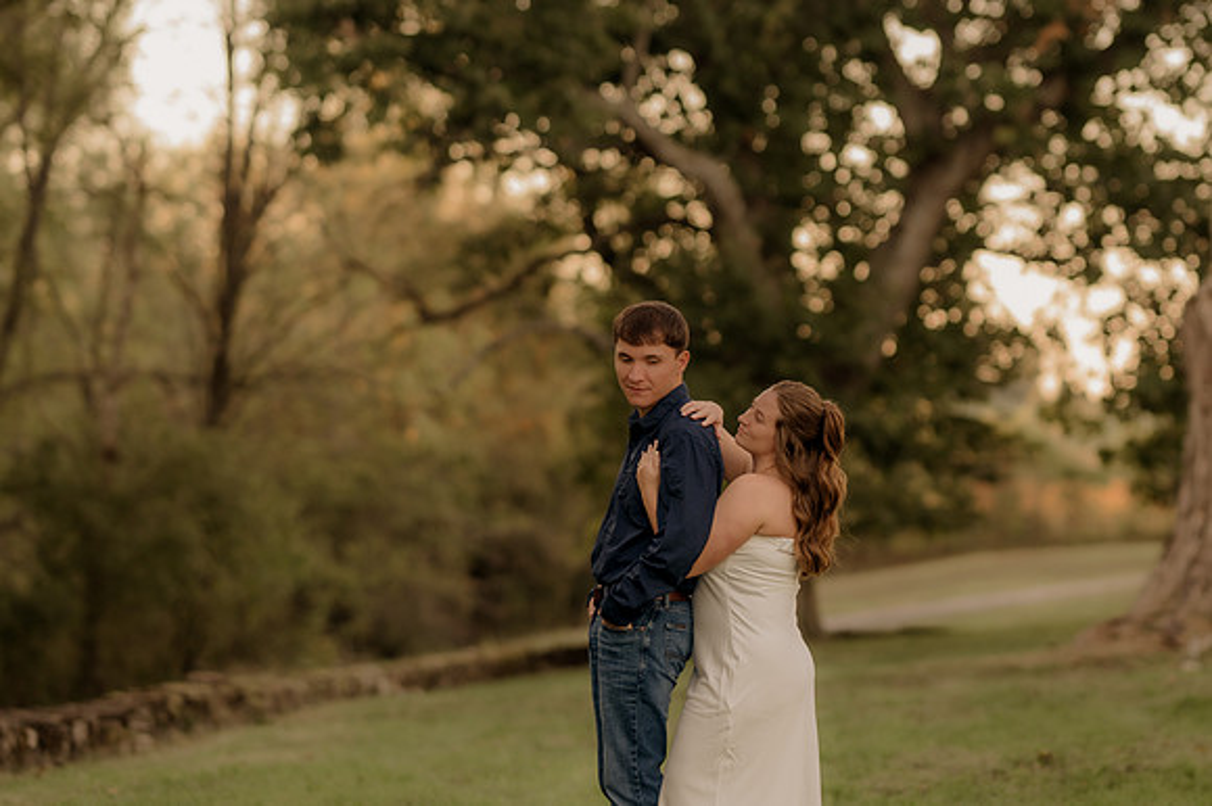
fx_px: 4273
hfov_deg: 16.1
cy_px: 403
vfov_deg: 10.8
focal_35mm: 127
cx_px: 606
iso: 100
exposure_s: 1/100
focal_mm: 85
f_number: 1.8
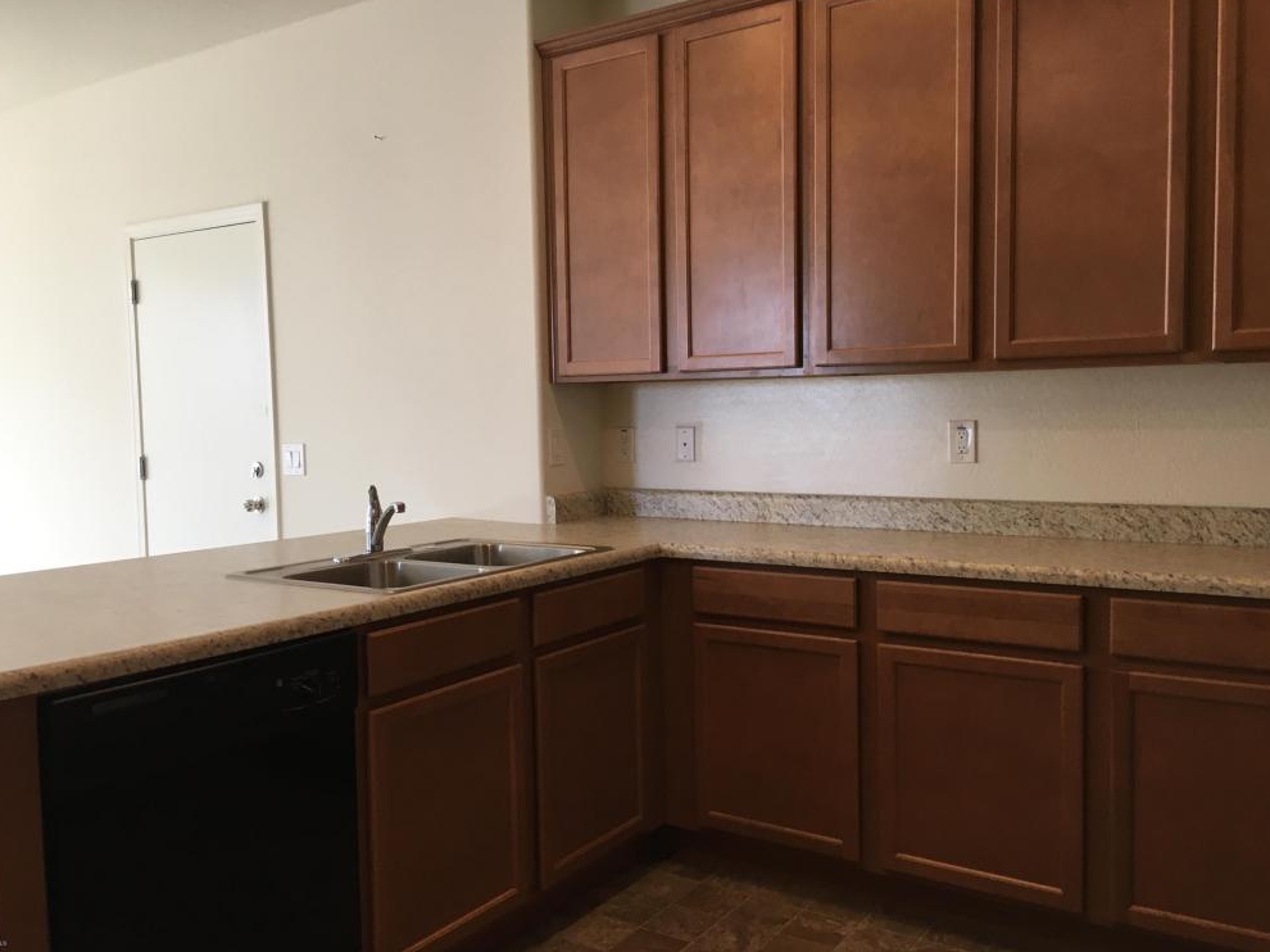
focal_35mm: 30
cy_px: 481
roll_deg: +0.3
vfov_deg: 46.8
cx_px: 629
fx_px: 1100
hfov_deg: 60.0
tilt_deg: -2.9
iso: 32
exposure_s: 1/30
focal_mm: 4.15
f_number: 2.2
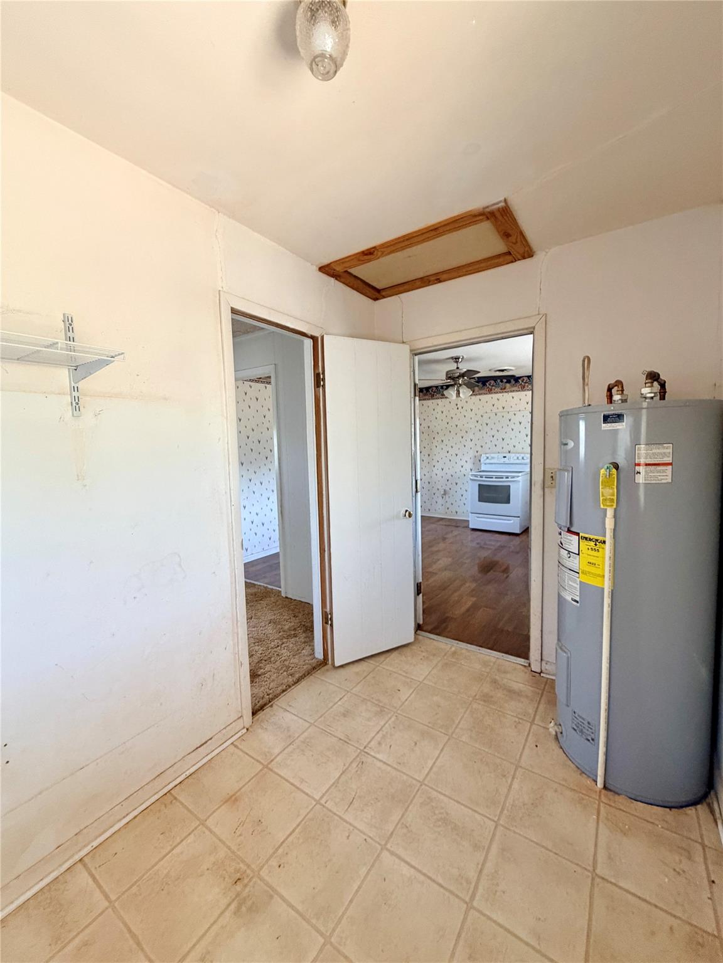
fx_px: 390
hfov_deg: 85.7
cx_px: 362
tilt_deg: -5.3
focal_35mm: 14
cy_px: 482
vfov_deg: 102.1
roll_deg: +1.4
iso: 320
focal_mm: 2.22
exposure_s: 1/67
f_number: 2.2
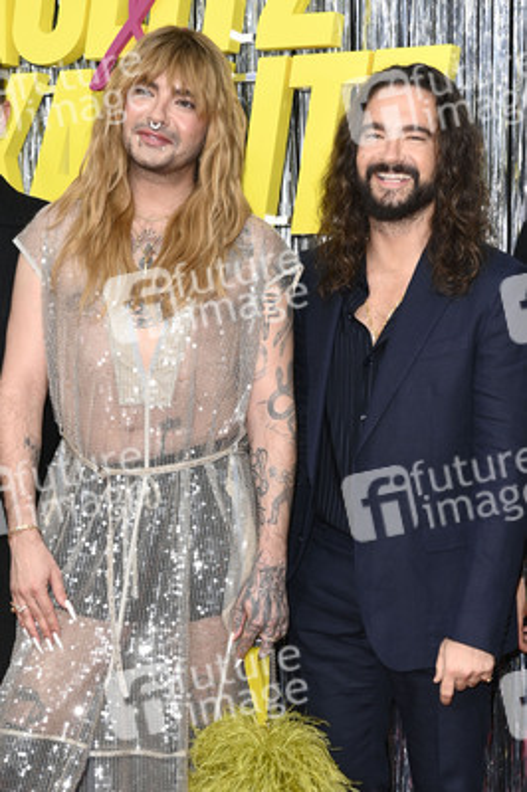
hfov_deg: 19.4
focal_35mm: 70
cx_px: 264
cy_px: 396
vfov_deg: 28.9
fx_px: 1540
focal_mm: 70
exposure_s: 1/250
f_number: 5.6
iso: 400
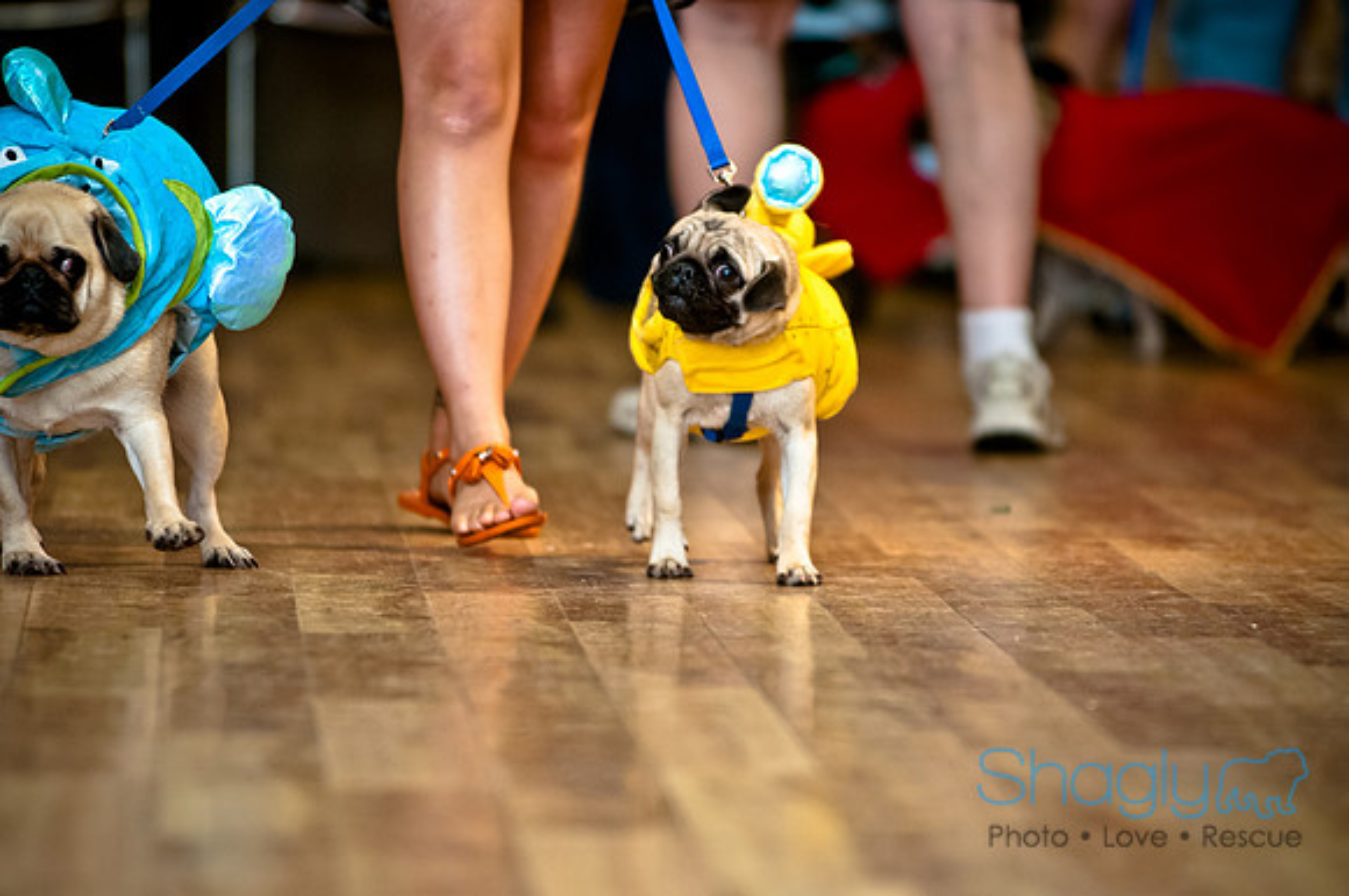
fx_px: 11226
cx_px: 674
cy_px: 448
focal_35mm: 300
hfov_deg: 6.9
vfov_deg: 4.6
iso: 200
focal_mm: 200
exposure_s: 1/200
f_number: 2.8
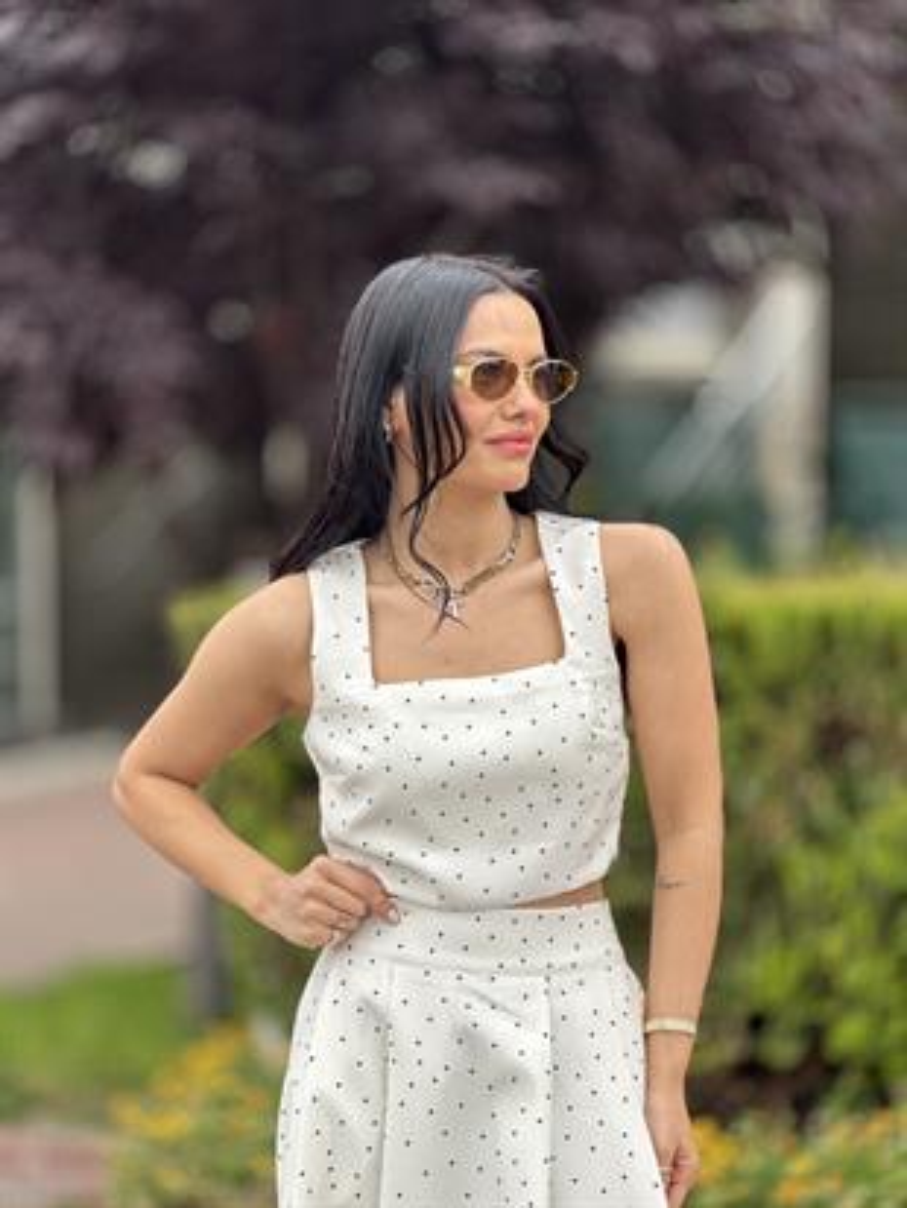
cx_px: 454
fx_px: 2689
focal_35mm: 77
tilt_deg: -2.8
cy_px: 604
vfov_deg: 25.3
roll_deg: +0.2
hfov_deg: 19.1
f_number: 2.8
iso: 20
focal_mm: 9
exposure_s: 1/148
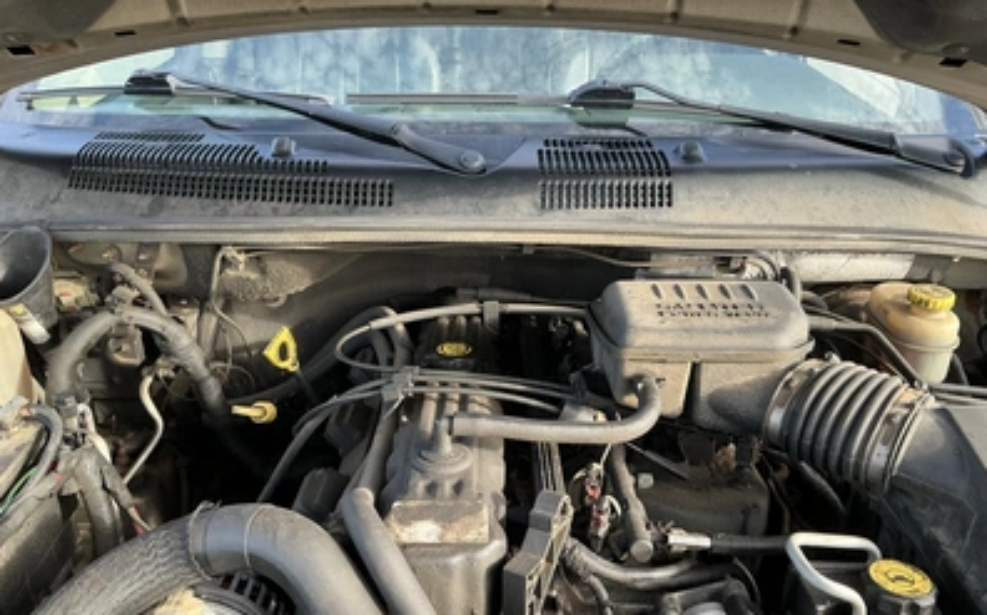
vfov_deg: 41.8
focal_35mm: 30
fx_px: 807
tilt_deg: -27.9
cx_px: 494
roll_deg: -1.2
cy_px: 331
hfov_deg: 62.9
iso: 25
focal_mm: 3
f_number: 1.8
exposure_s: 1/122
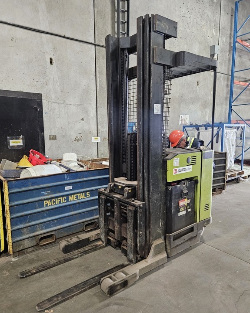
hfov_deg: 56.8
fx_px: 231
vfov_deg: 68.0
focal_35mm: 25
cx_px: 122
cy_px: 166
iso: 640
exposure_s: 1/40
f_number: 1.8
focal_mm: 5.4
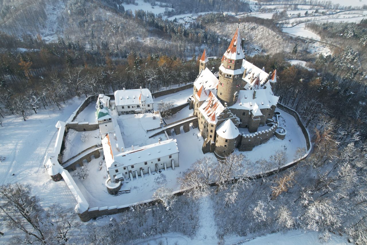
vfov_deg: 57.2
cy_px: 122
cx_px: 184
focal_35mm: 22
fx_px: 224
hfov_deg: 78.6
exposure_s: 1/1500
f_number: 2.8
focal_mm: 8.38
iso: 200
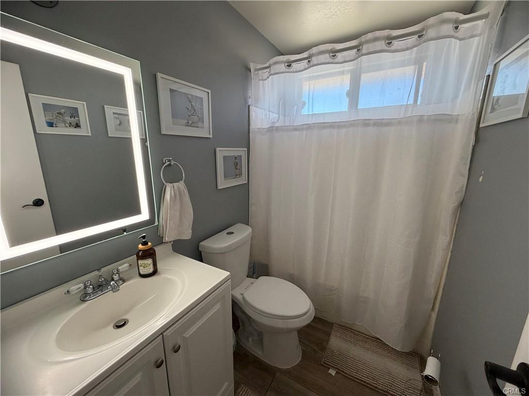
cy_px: 198
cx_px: 264
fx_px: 214
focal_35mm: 14
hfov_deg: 102.1
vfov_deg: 85.7
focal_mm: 2.22
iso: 250
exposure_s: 1/120
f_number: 2.2
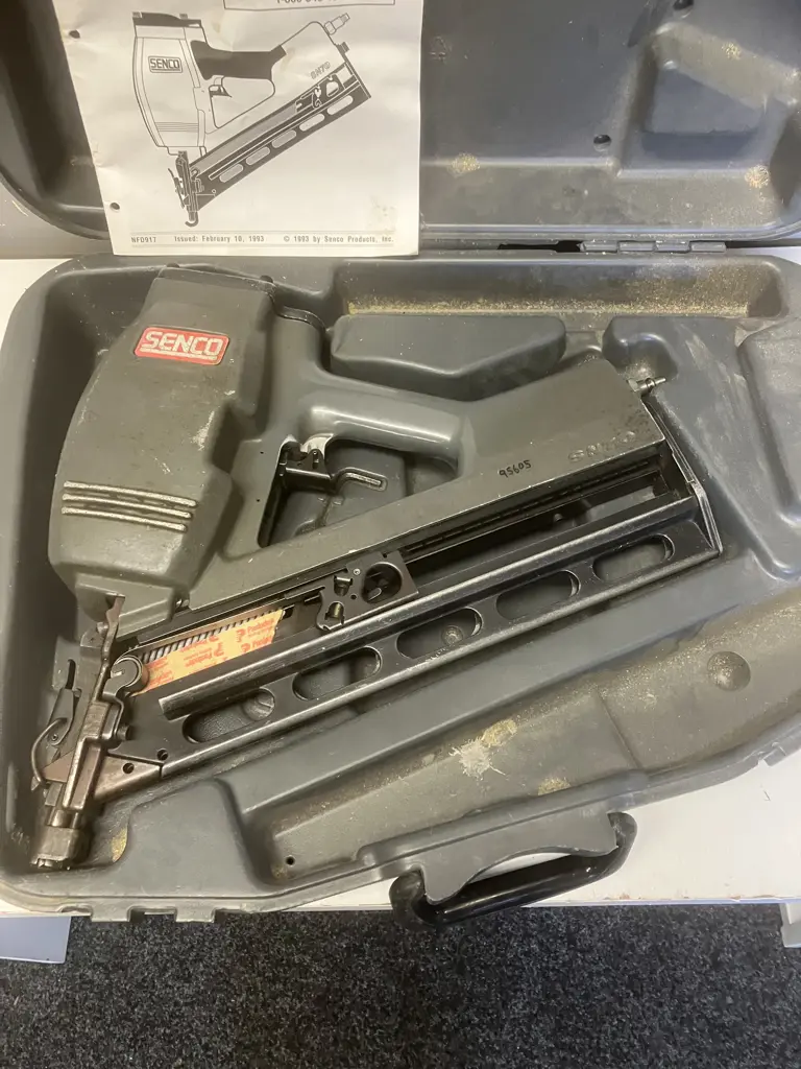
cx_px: 400
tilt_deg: -61.3
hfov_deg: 49.7
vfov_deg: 63.4
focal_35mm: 28
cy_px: 534
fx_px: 864
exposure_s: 1/50
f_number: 1.8
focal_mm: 3.99
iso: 160
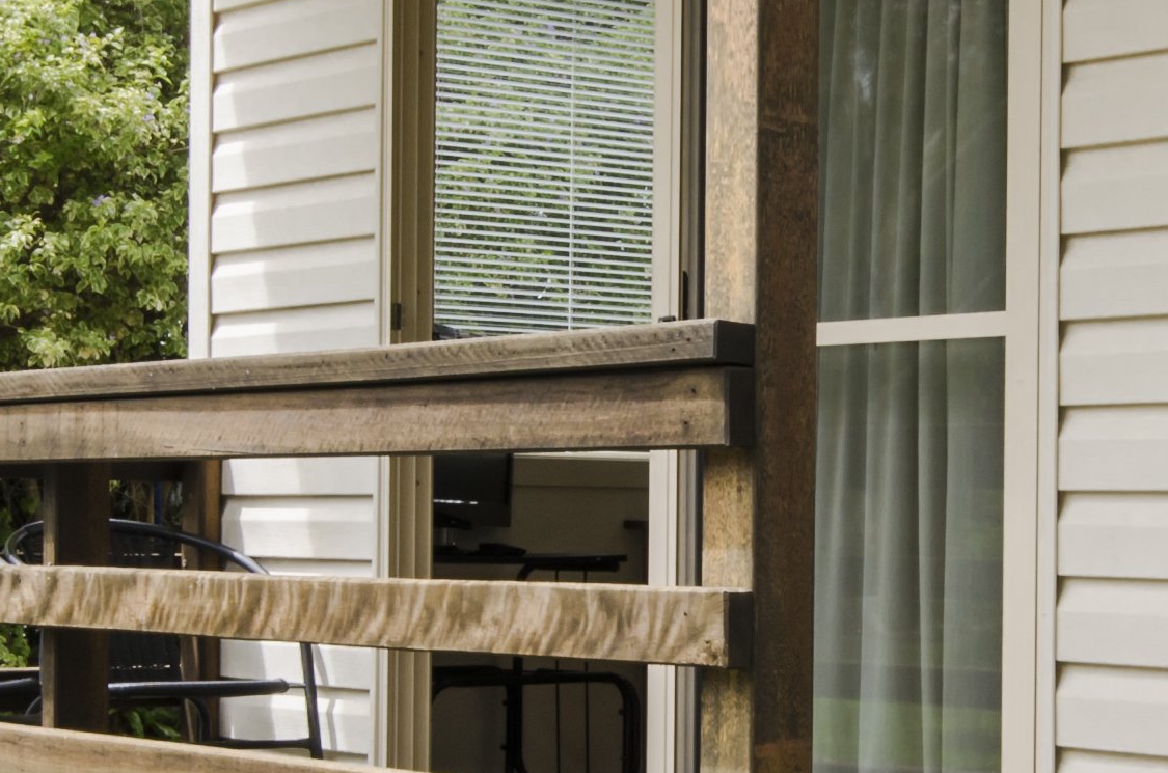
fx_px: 2979
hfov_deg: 22.1
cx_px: 751
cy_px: 490
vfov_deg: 14.8
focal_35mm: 92
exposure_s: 1/80
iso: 100
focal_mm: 14
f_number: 11
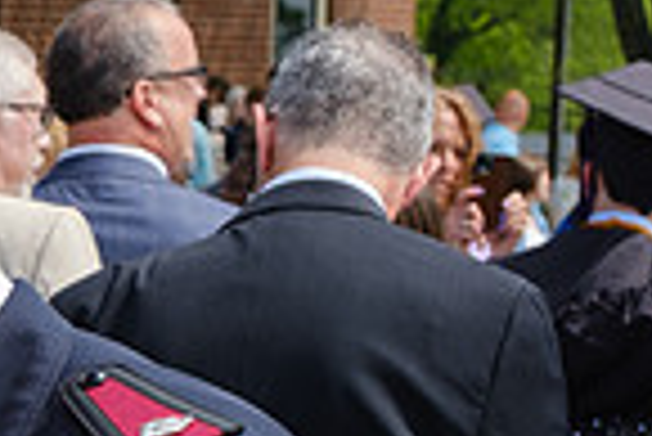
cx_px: -468
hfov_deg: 12.2
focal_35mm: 156
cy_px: 744
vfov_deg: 8.5
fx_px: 2828
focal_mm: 25.7
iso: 200
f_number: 5
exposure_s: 1/500
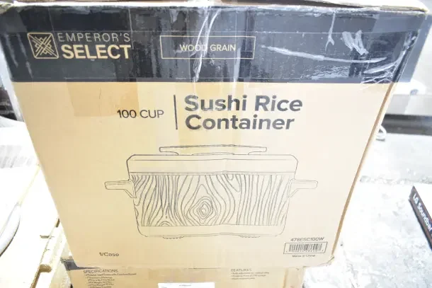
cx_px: 216
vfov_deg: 48.0
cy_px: 144
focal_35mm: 27
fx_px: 324
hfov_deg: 67.4
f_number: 3.5
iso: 2200
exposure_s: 1/30
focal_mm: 18
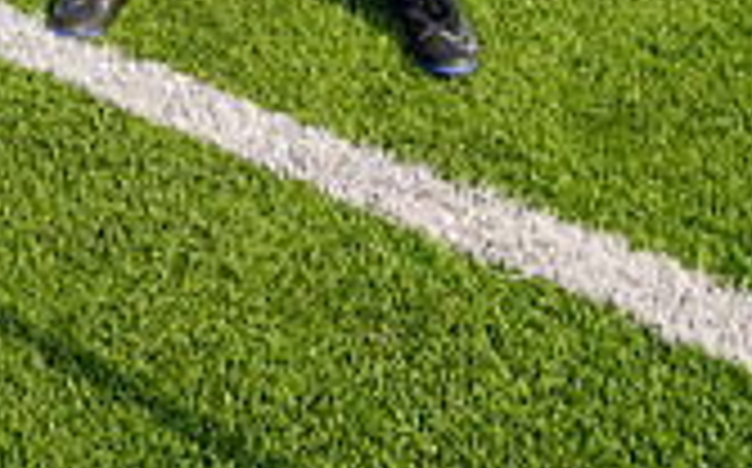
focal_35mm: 66
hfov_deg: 30.4
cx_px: 153
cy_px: -536
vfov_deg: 15.0
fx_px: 1351
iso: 50
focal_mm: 24
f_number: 7.1
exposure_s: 1/125
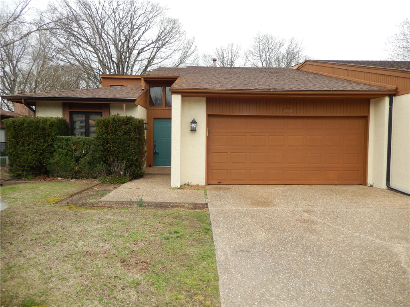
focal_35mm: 25
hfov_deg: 69.4
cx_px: 205
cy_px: 154
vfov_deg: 54.9
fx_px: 296
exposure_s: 1/160
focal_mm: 4.5
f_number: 3.4
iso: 180
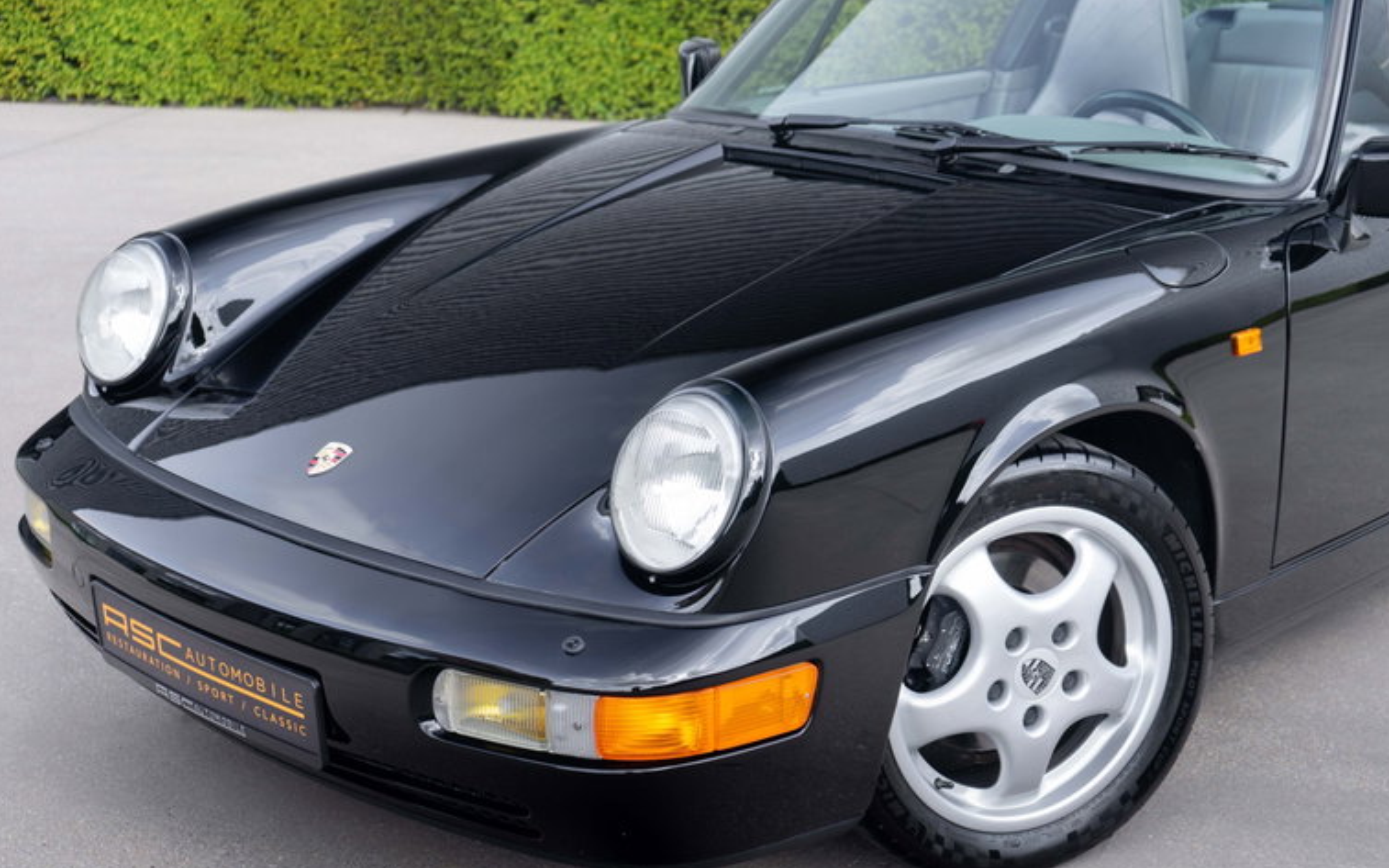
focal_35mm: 63
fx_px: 2385
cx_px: 691
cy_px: 468
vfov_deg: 20.6
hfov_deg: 32.5
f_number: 5.6
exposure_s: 1/50
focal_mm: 61
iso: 64
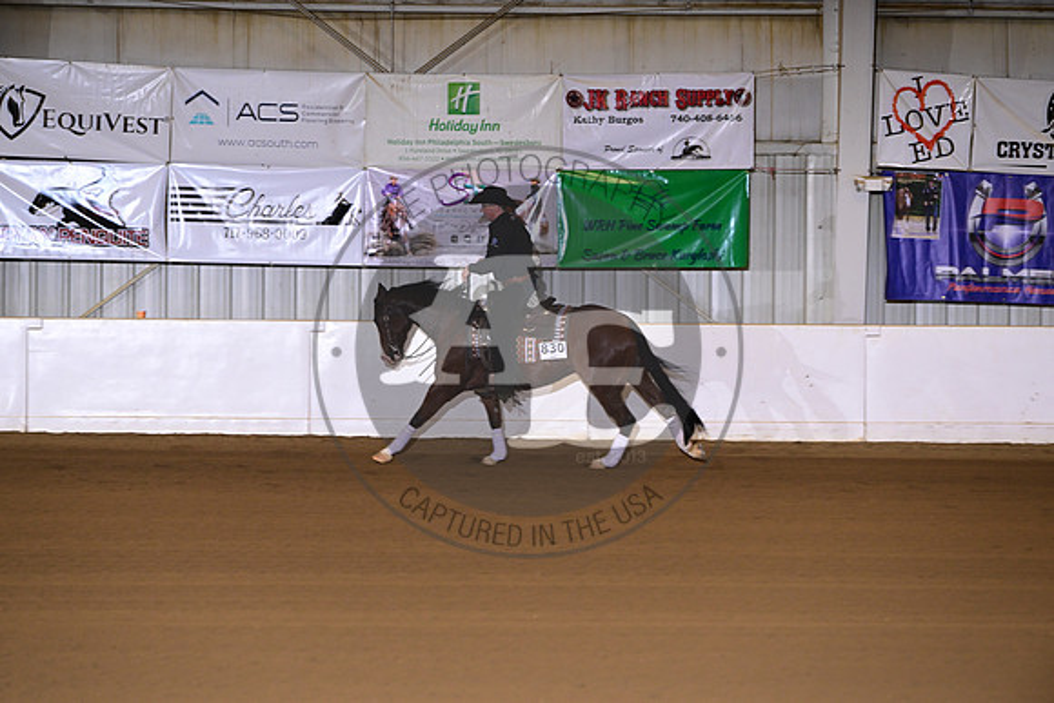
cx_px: 527
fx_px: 4978
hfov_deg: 12.1
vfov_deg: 8.1
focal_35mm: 170
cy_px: 352
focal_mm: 170
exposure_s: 1/200
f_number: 4
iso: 2000
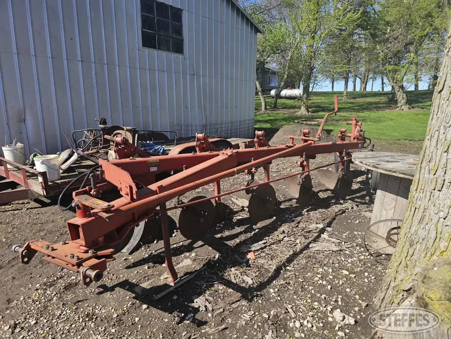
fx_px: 300
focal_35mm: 23
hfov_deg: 73.9
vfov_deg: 58.9
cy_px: 170
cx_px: 226
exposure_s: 1/365
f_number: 1.7
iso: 10
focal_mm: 6.3
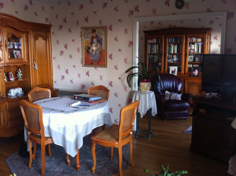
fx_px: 238
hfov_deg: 52.7
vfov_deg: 40.6
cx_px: 118
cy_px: 88
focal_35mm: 35
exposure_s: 1/17
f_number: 2.8
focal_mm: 3.85
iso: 100
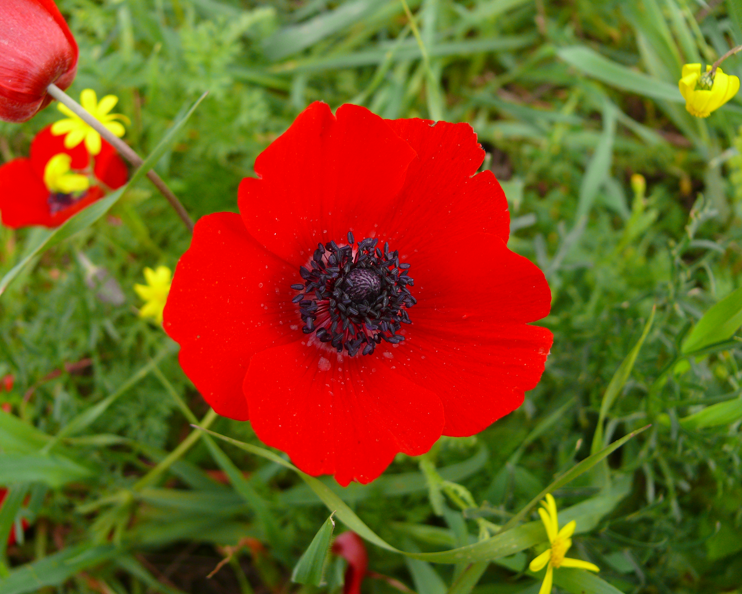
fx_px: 813
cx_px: 352
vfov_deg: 40.1
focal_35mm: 37
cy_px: 297
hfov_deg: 49.1
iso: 100
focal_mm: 7.4
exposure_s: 1/250
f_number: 2.8
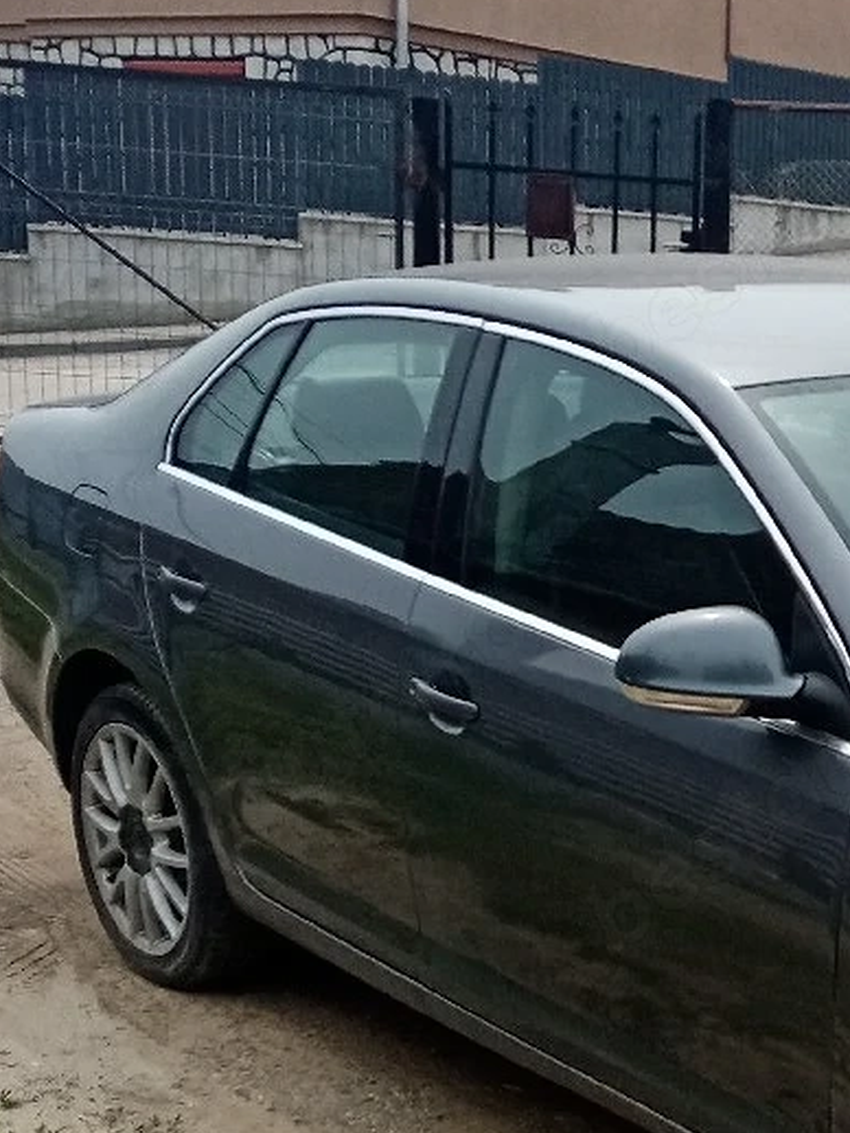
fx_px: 2193
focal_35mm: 67
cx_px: 1001
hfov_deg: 20.6
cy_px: 867
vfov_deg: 28.5
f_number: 1.8
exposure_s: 1/2000
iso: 115
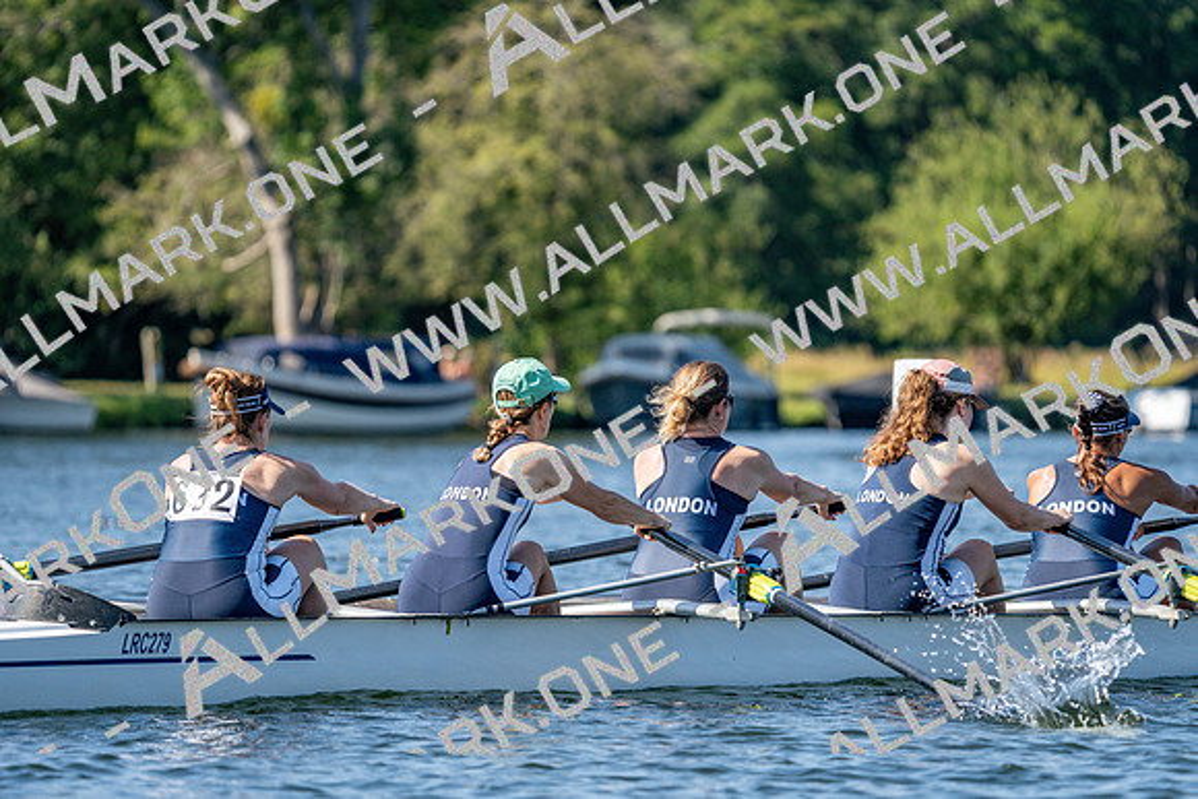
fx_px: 11649
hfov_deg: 5.9
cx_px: 599
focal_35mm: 350
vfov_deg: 3.9
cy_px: 400
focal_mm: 350
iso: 400
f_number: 6.3
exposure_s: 1/1600
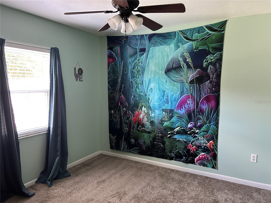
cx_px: 136
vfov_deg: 53.1
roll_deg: -0.2
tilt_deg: -4.5
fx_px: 204
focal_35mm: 26
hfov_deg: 67.3
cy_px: 102
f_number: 1.5
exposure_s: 1/60
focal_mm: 5.7
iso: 400
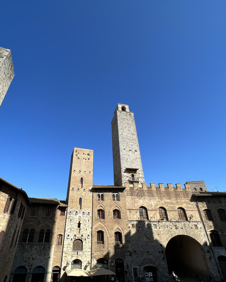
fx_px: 142
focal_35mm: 17
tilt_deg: +32.4
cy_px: 141
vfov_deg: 89.6
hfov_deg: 76.6
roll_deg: +0.0
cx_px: 98
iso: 32
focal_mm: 1.57
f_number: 1.8
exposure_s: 1/1553
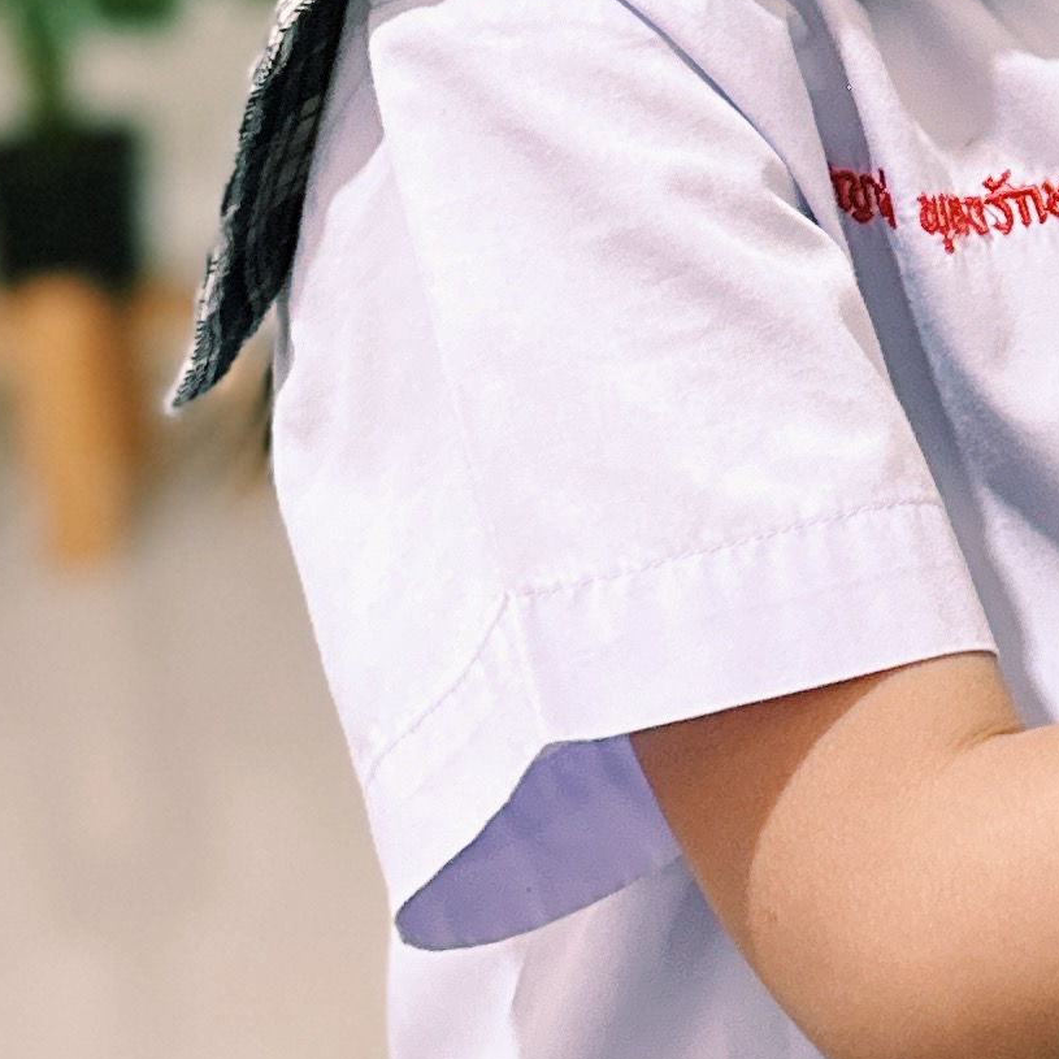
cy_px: -347
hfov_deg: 15.5
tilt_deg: -9.3
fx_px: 3634
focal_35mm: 105
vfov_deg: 15.7
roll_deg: +1.5
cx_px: 1514
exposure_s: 1/60
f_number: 1.78
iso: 500
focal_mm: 6.86
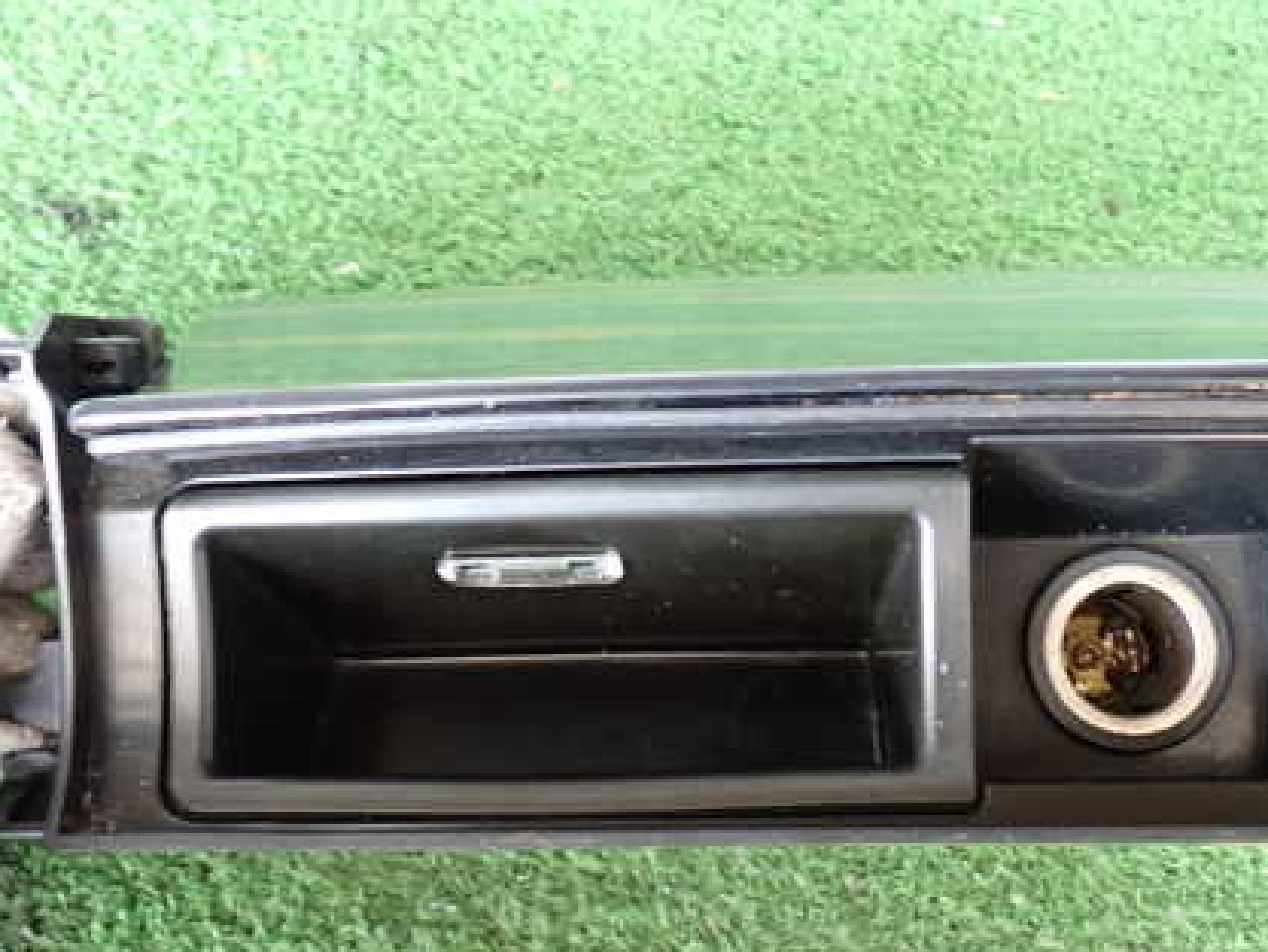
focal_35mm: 46
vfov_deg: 31.5
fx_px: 1685
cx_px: 687
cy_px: 532
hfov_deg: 41.2
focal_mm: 5.79
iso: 400
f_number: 2.4
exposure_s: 1/30
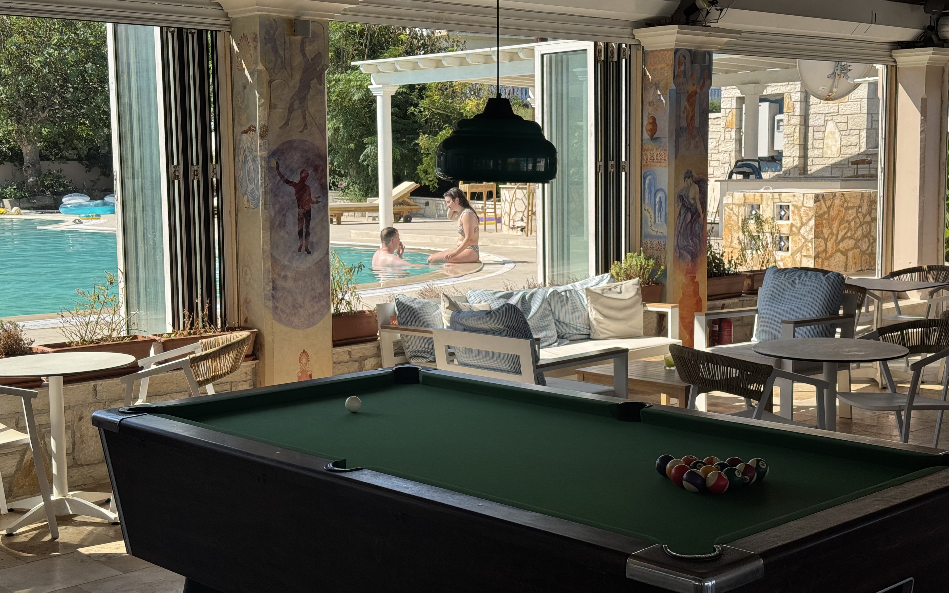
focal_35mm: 51
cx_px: 474
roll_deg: +0.7
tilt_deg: -6.9
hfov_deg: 39.6
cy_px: 307
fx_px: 1319
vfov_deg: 25.3
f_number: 1.78
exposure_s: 1/2252
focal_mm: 6.76
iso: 64
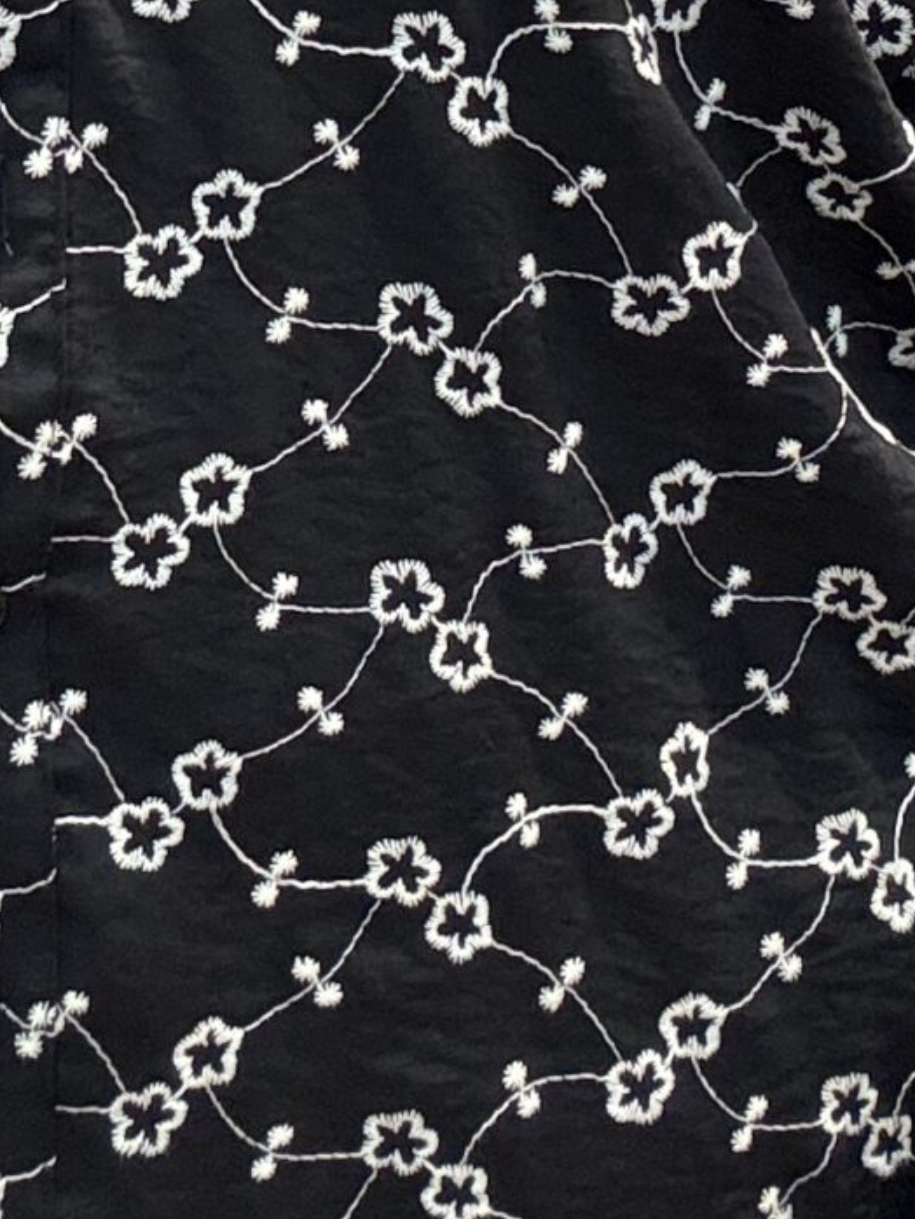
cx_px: 150
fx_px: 3874
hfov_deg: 13.4
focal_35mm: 110
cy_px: -592
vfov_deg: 16.4
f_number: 1.9
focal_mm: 2.69
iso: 200
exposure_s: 1/50
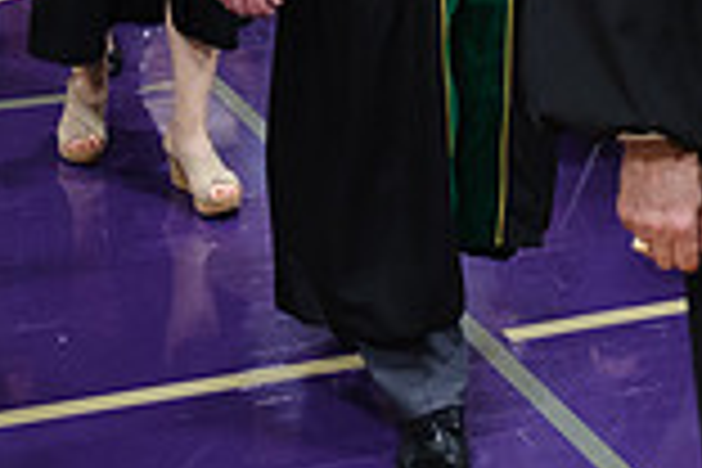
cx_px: 310
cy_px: -376
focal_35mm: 108
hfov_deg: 18.9
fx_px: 2106
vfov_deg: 11.7
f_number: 2.8
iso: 1600
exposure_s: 1/125
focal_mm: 19.4
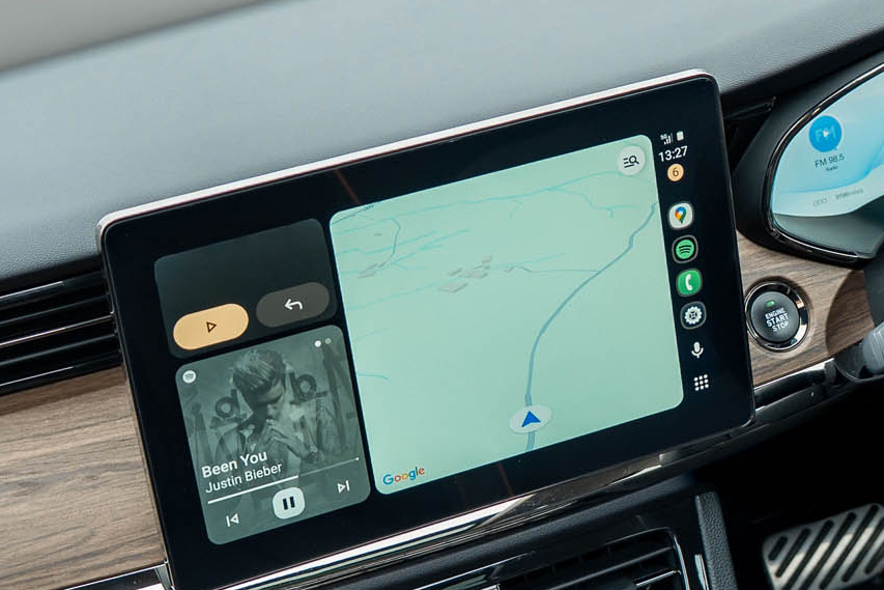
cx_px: 930
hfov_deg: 17.3
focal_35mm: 115
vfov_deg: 11.9
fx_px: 2824
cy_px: 319
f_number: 3.5
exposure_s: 1/100
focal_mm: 28
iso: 100
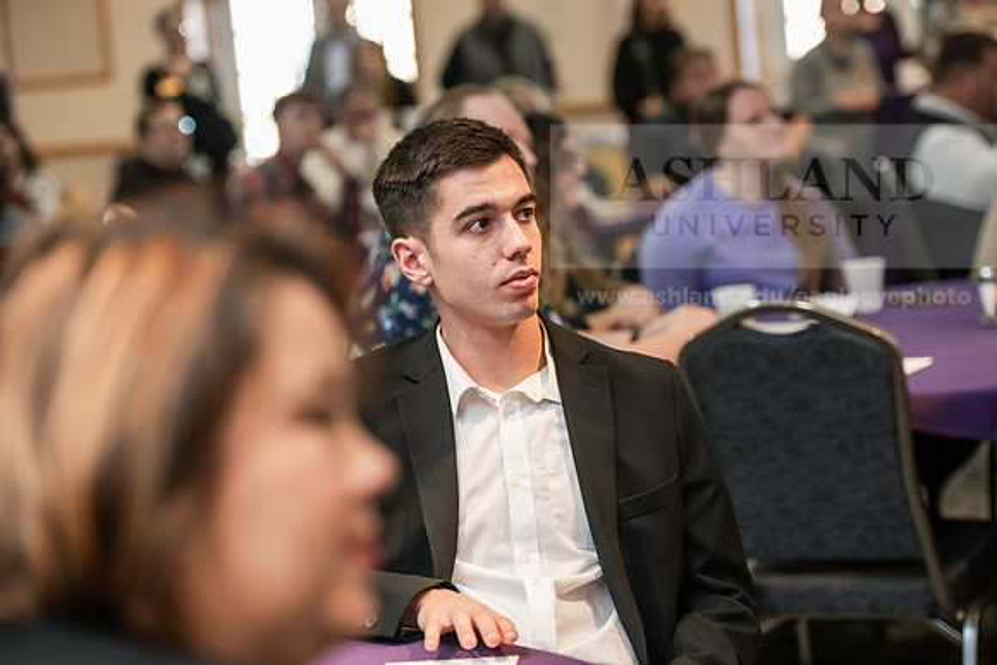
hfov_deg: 20.4
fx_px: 2770
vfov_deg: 13.7
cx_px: 498
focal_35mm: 100
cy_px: 332
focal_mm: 100
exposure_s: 1/160
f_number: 3.5
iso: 2000
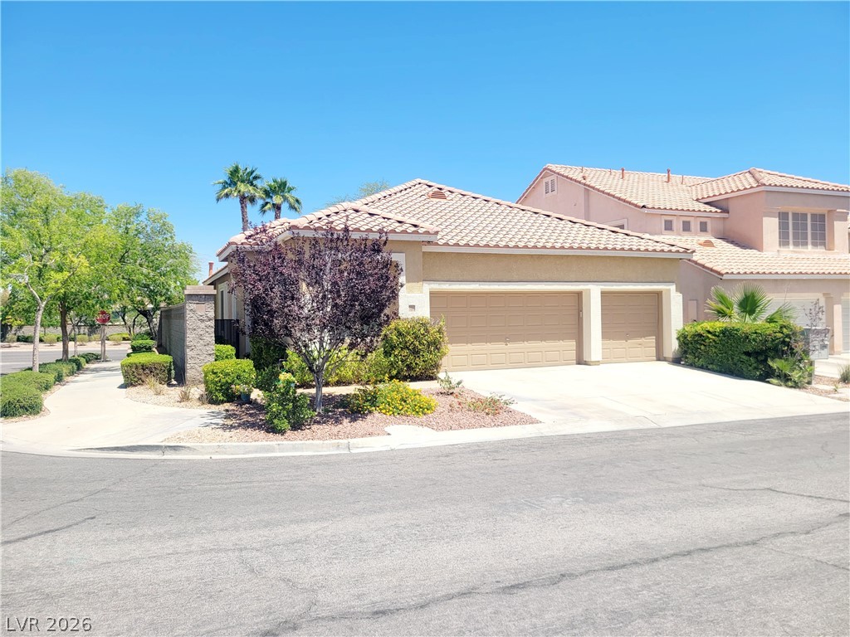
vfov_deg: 53.1
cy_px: 318
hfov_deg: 67.3
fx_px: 638
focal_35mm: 26
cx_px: 425
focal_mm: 5.4
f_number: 1.8
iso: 40
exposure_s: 1/3333
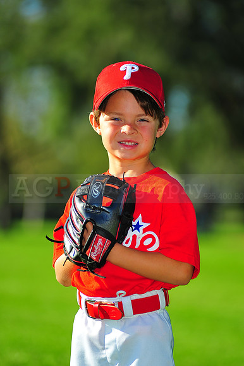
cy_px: 183
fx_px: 1832
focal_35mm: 180
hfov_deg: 7.6
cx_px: 122
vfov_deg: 11.4
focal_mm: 180
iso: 200
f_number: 4
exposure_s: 1/1250
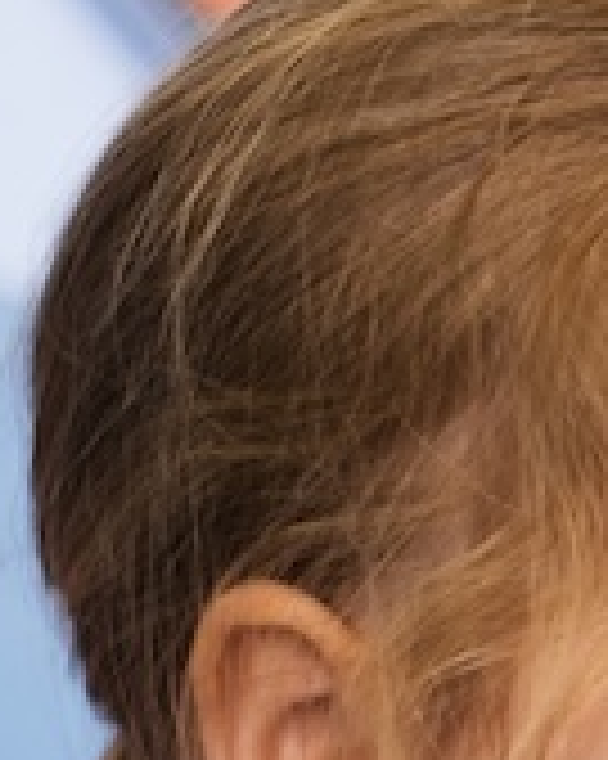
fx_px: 10514
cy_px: 1275
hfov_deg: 3.2
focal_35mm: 467
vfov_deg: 4.1
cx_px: 2085
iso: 160
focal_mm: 56
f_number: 1.4
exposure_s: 1/250
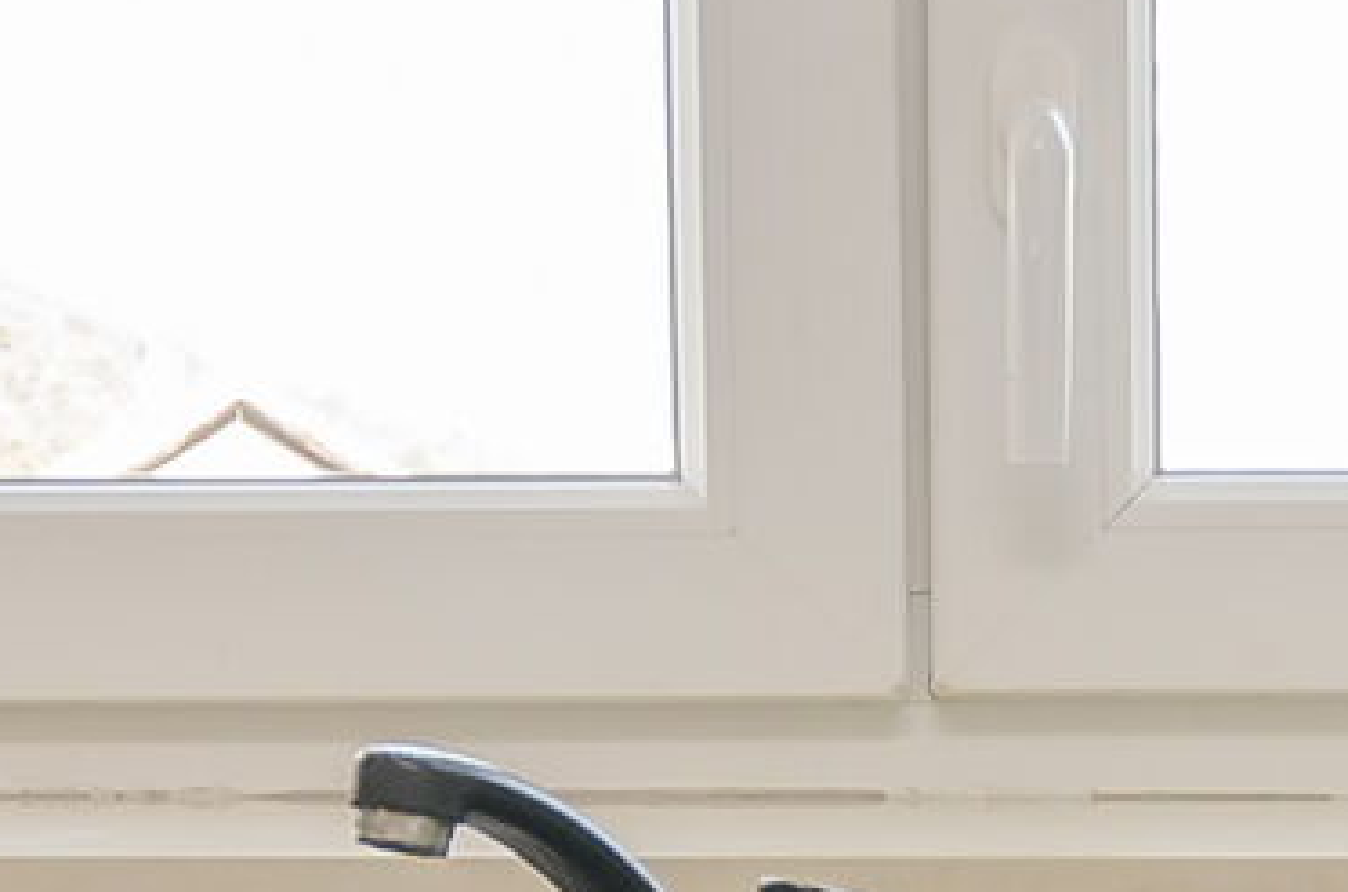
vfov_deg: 12.1
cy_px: 439
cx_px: 504
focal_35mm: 113
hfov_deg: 18.1
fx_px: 4220
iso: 200
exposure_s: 1/80
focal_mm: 10
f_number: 4.5
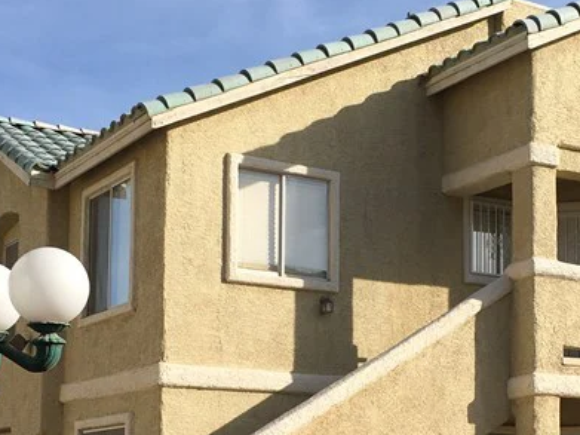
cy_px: 352
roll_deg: -0.4
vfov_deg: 19.2
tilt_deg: +7.9
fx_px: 1273
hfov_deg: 25.6
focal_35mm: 76
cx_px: 372
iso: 25
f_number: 2.2
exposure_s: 1/1538
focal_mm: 4.15
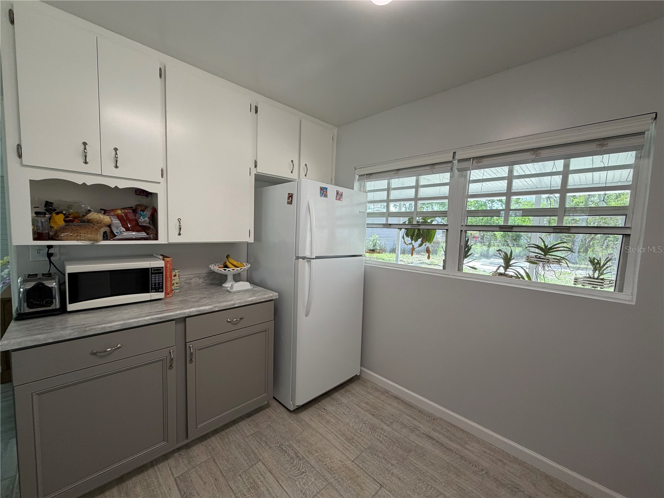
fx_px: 269
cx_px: 332
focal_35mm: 14
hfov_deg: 102.1
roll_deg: -1.3
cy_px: 249
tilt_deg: -4.2
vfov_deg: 85.7
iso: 100
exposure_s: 1/121
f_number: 2.2
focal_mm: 2.22
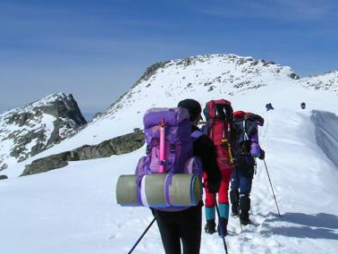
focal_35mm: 67
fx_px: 655
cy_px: 80
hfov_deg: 28.0
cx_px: 293
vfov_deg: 21.9
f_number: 5.6
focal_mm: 5.8
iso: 100
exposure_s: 1/891
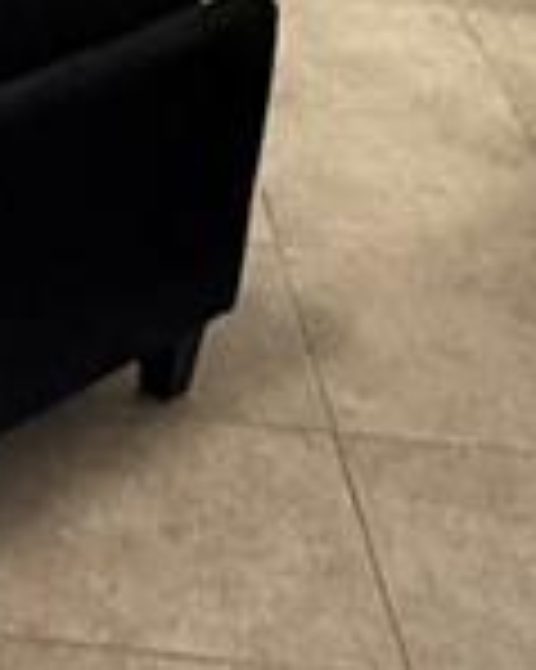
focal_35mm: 110
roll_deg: -0.3
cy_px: -112
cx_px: -518
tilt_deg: -21.4
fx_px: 2183
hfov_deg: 12.4
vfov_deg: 16.8
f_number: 2.2
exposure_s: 1/60
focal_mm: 2.22
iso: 800
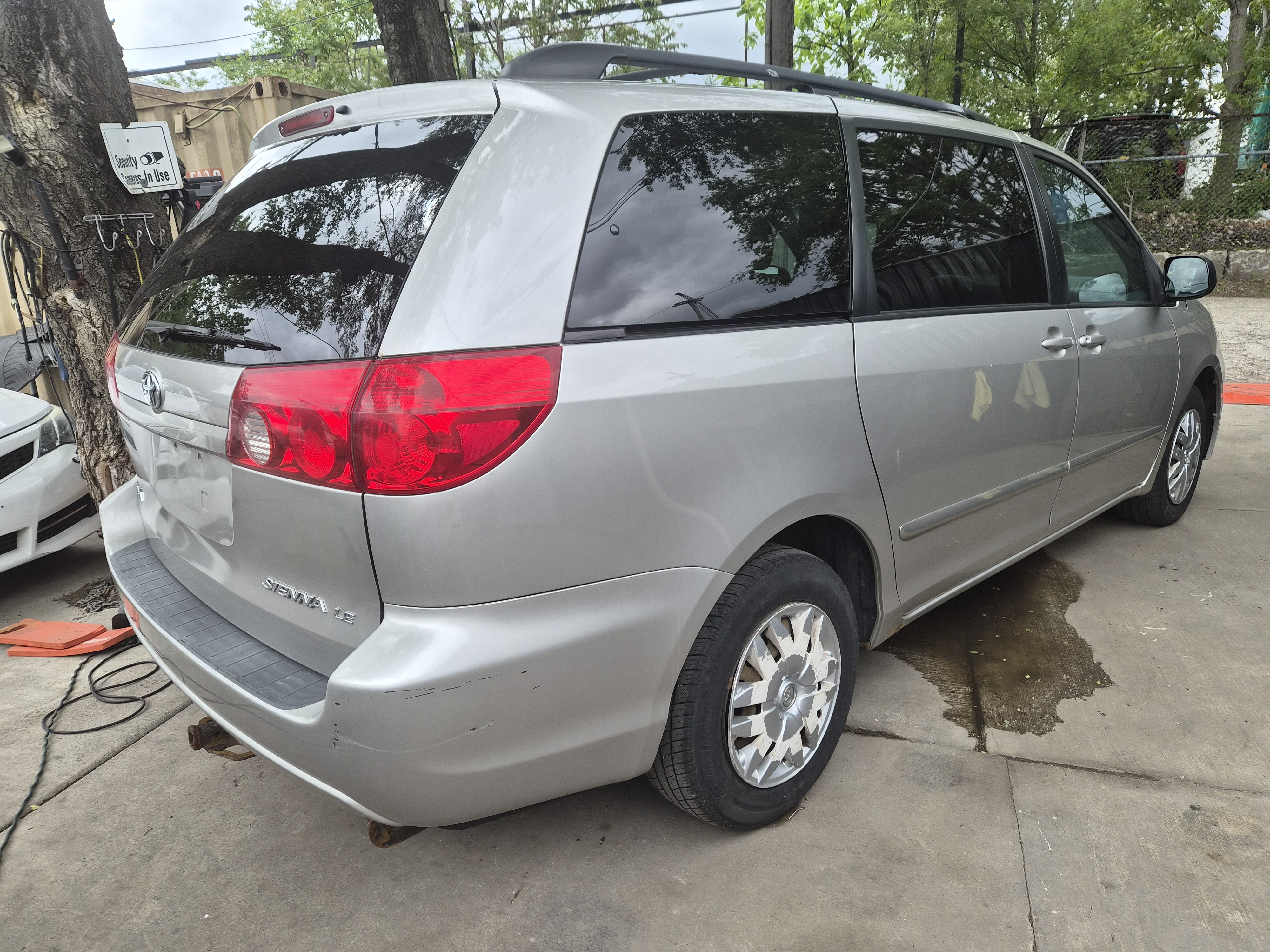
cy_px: 476
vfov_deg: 58.9
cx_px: 635
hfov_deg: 73.9
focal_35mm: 23
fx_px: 844
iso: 80
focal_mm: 5.4
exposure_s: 1/1216
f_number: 1.8
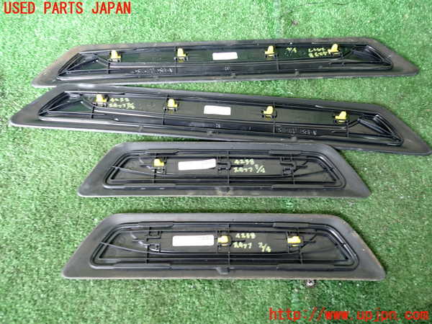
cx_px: 216
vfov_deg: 46.8
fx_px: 374
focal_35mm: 30
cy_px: 162
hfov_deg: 60.0
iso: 200
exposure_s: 1/30
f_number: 2.3
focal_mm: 5.4
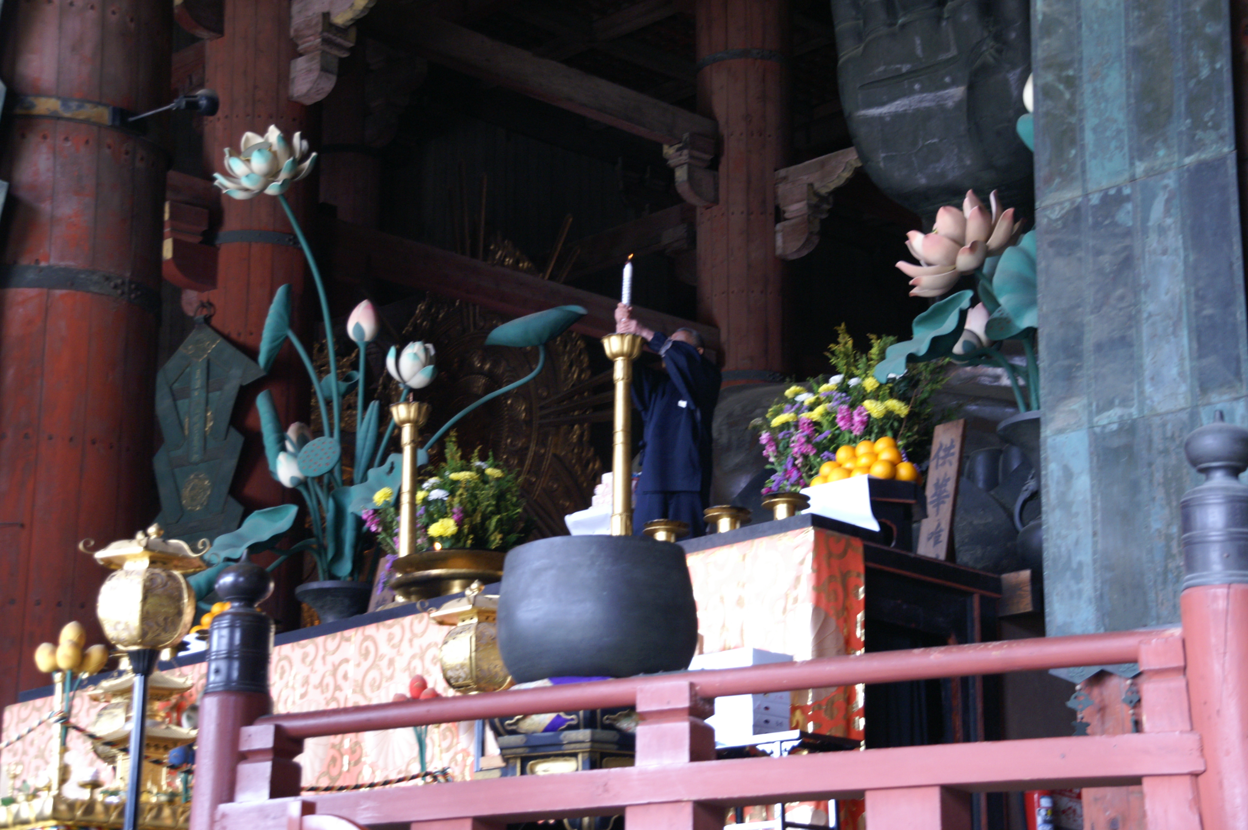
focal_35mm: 75
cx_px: 624
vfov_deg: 18.1
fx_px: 2598
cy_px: 415
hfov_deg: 27.0
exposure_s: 1/25
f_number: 5
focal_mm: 50
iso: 400
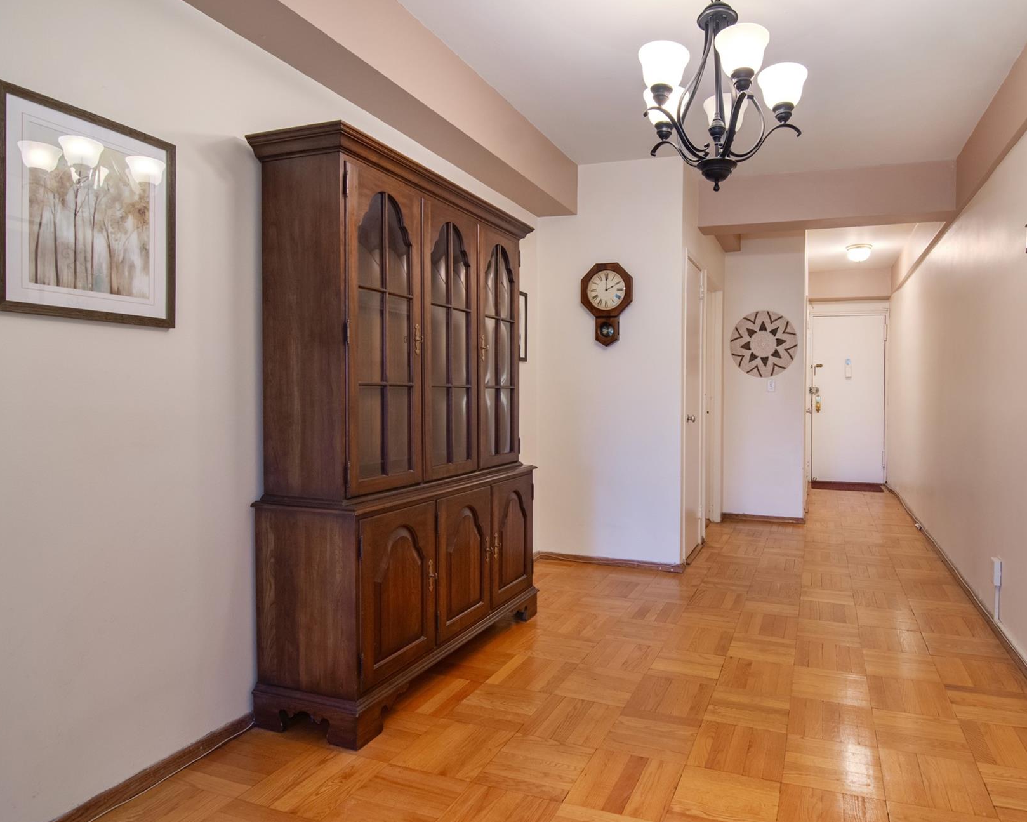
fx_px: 596
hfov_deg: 80.5
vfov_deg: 69.2
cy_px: 391
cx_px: 621
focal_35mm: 20
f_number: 8
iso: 640
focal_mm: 11
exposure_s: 1/60
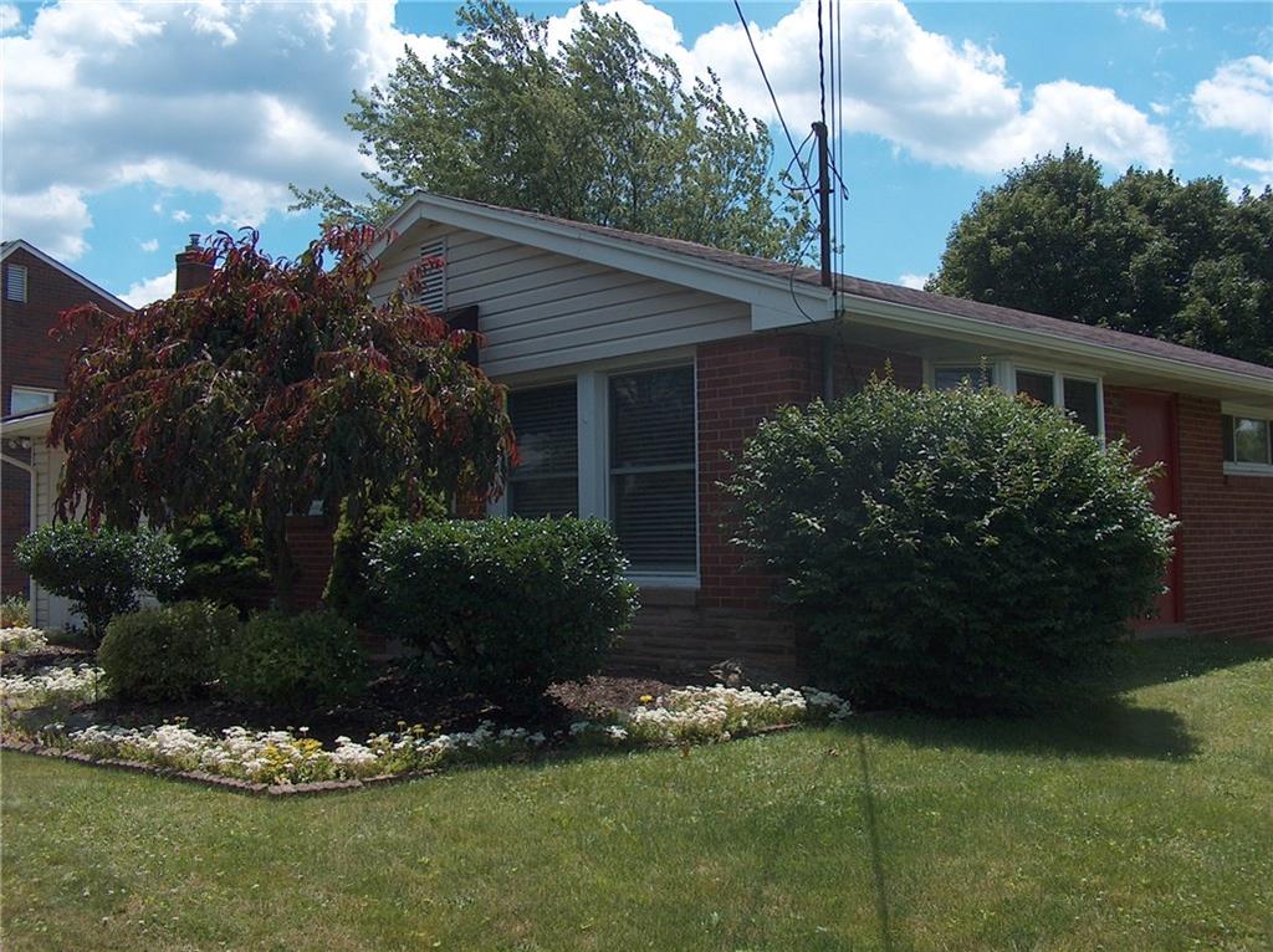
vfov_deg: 38.6
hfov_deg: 50.2
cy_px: 476
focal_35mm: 37
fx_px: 1359
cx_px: 636
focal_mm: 7.6
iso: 100
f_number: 4.8
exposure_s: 1/971
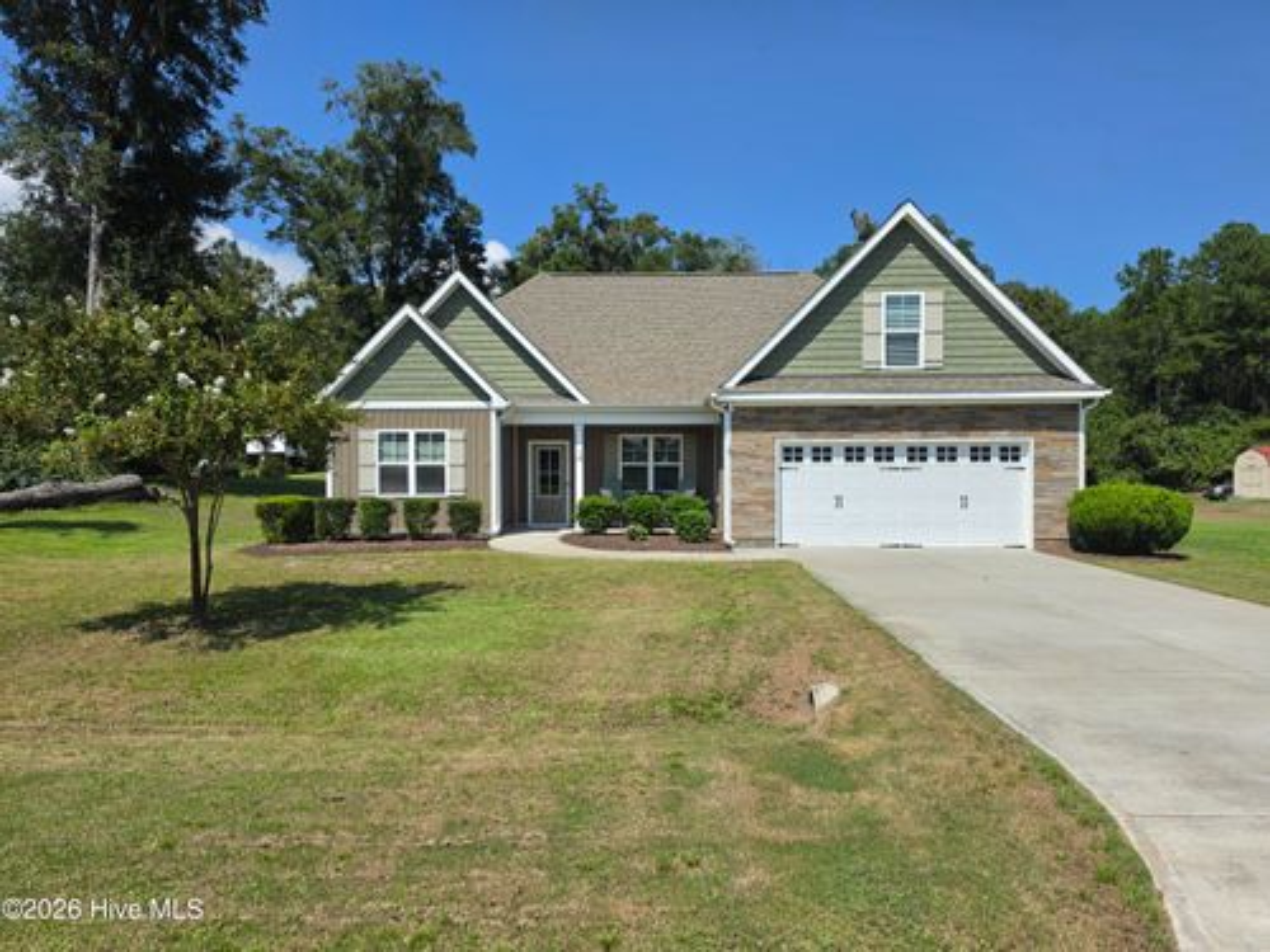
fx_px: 844
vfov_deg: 58.9
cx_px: 635
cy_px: 476
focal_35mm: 23
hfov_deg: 73.9
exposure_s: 1/7939
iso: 64
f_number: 1.4
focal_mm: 6.5
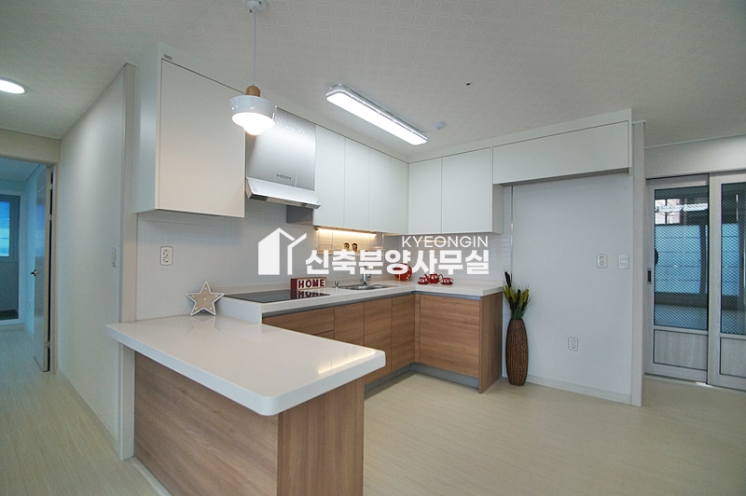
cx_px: 373
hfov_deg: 100.4
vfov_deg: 77.2
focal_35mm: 15
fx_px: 311
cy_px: 248
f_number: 4
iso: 800
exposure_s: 1/400
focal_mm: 10
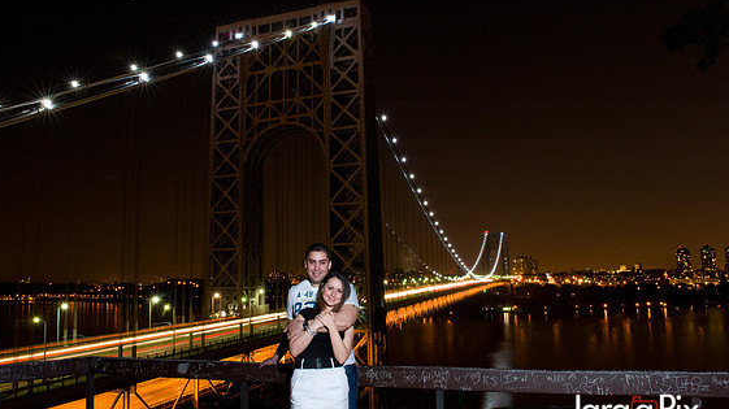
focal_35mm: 26
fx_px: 502
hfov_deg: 71.9
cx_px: 368
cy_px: 213
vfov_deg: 44.3
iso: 1600
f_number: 22
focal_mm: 24
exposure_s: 5
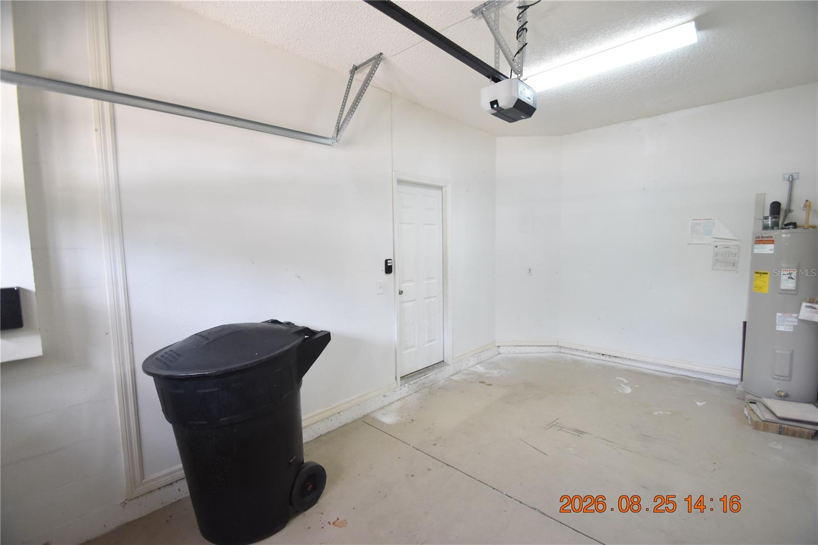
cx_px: 409
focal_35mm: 15
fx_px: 341
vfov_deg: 77.3
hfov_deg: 100.4
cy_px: 272
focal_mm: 10
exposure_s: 1/60
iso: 800
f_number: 3.5
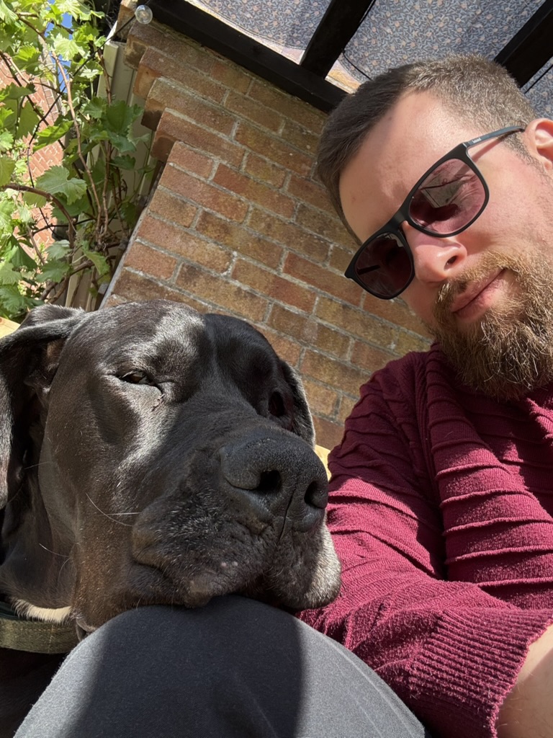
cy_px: 369
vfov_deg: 60.0
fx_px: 639
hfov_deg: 46.8
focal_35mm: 30
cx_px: 276
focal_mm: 2.69
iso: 25
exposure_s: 1/659
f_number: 1.9
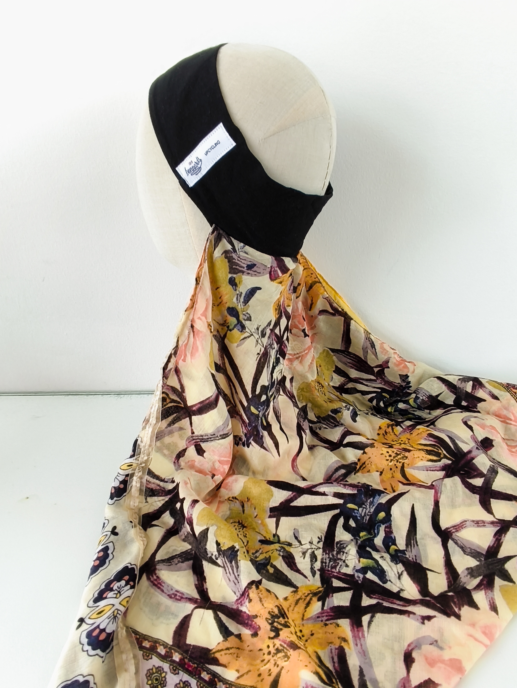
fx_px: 458
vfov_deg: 73.9
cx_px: 258
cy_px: 344
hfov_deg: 58.9
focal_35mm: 23
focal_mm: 1.65
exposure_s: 1/60
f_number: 2.2
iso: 50
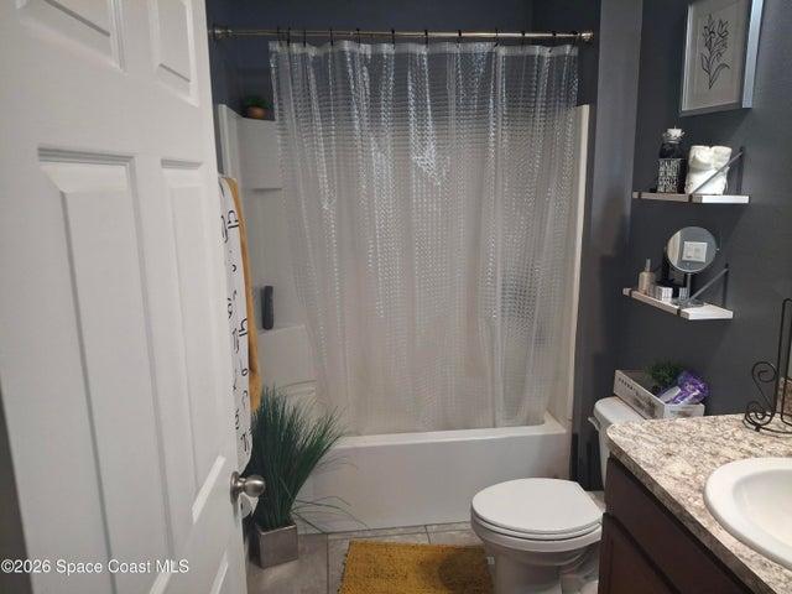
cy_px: 297
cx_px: 396
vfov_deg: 54.9
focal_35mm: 25
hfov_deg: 69.4
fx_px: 572
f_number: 1.8
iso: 250
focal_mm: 4.69
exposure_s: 1/60
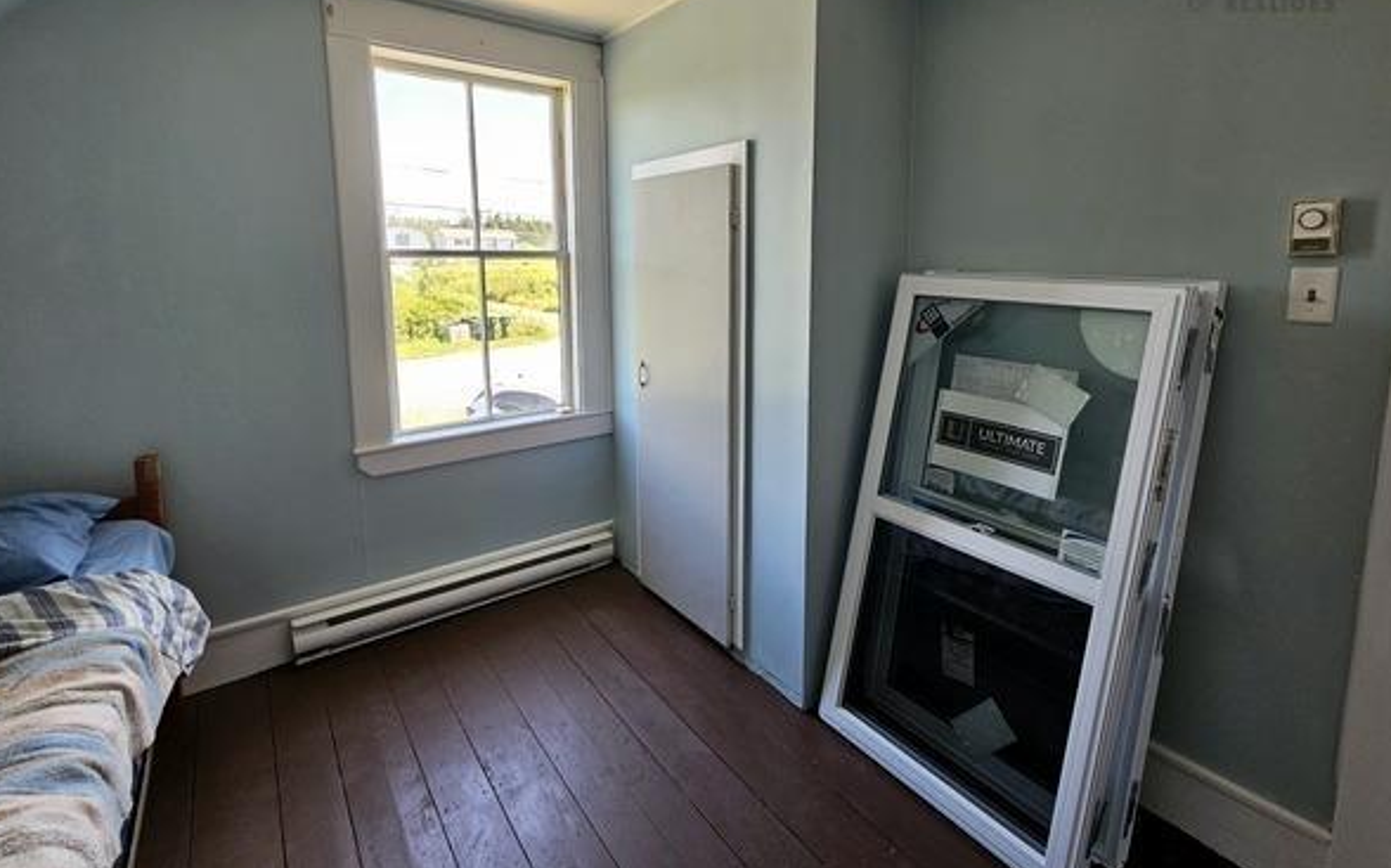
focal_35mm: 15
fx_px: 568
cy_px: 348
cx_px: 726
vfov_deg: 73.9
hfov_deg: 101.4
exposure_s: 1/60
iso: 64
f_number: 2.2
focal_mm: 2.2
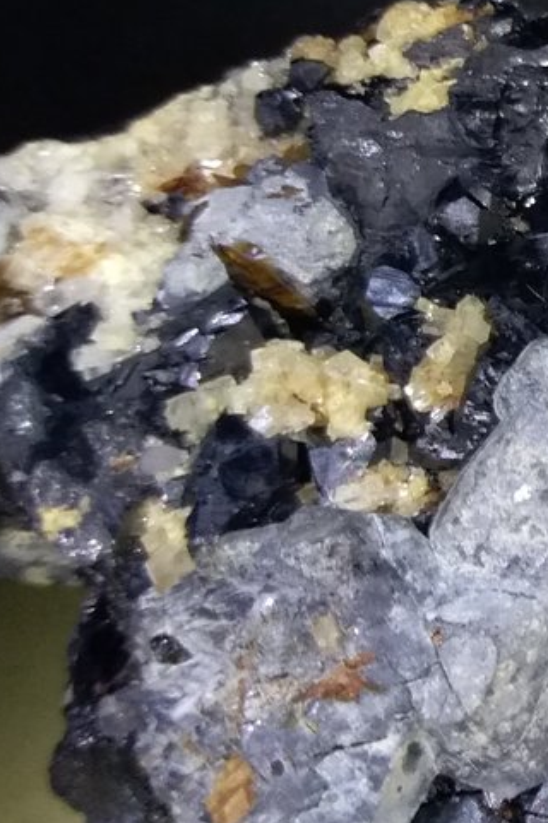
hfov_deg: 13.4
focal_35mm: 90
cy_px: 282
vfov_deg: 22.6
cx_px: 1033
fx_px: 2058
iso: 255
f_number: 2
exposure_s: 1/33.3
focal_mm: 3.54
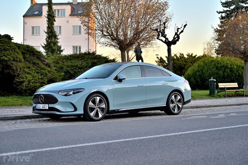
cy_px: 82
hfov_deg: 34.5
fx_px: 399
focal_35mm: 58
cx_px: 124
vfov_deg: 23.3
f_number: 4
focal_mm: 58
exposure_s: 1/50
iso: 100
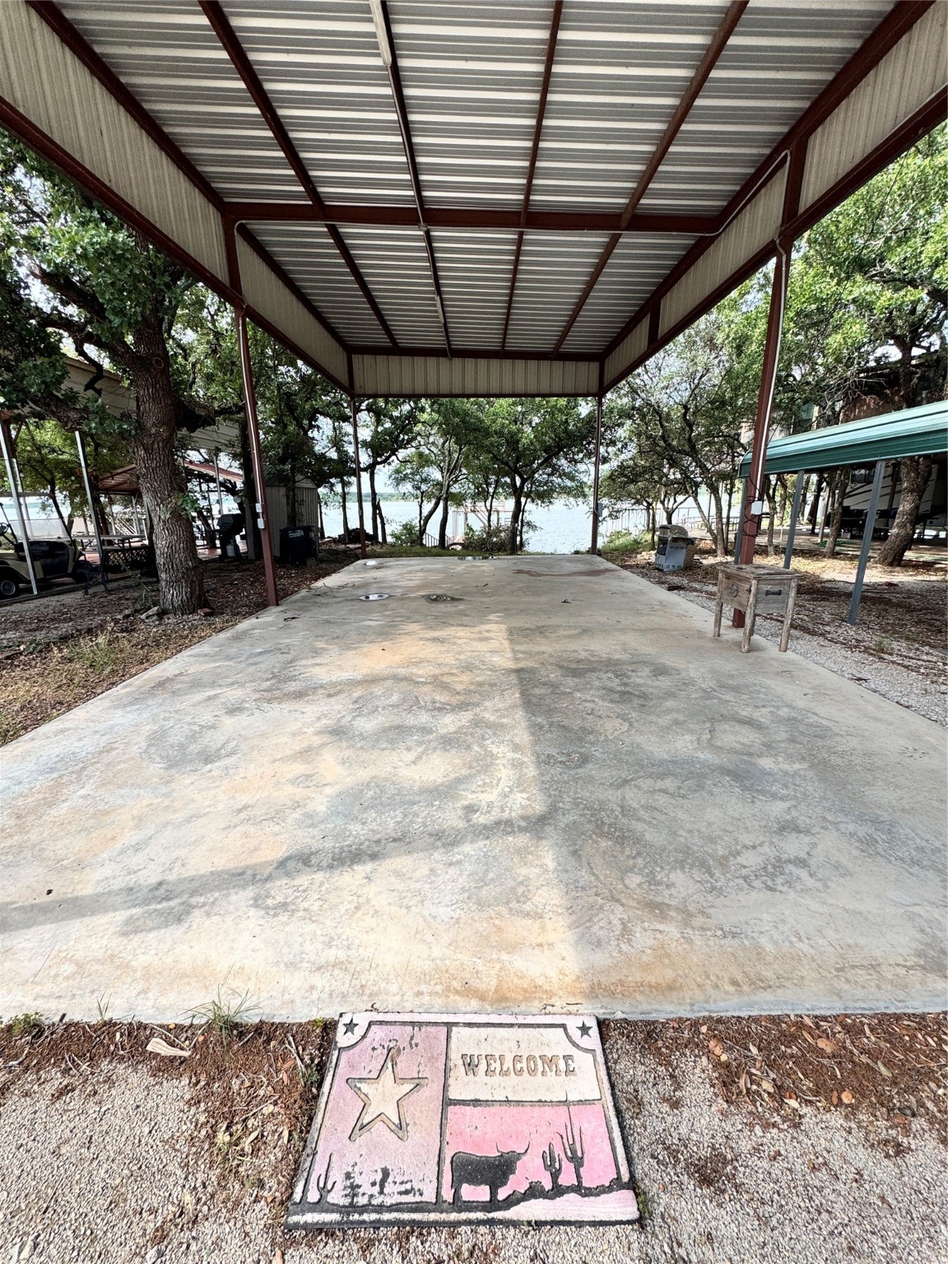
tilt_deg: -15.0
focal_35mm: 14
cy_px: 632
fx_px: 511
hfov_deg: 85.7
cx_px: 474
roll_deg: +2.8
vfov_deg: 102.1
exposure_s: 1/1110
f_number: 2.2
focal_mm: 2.22
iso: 50
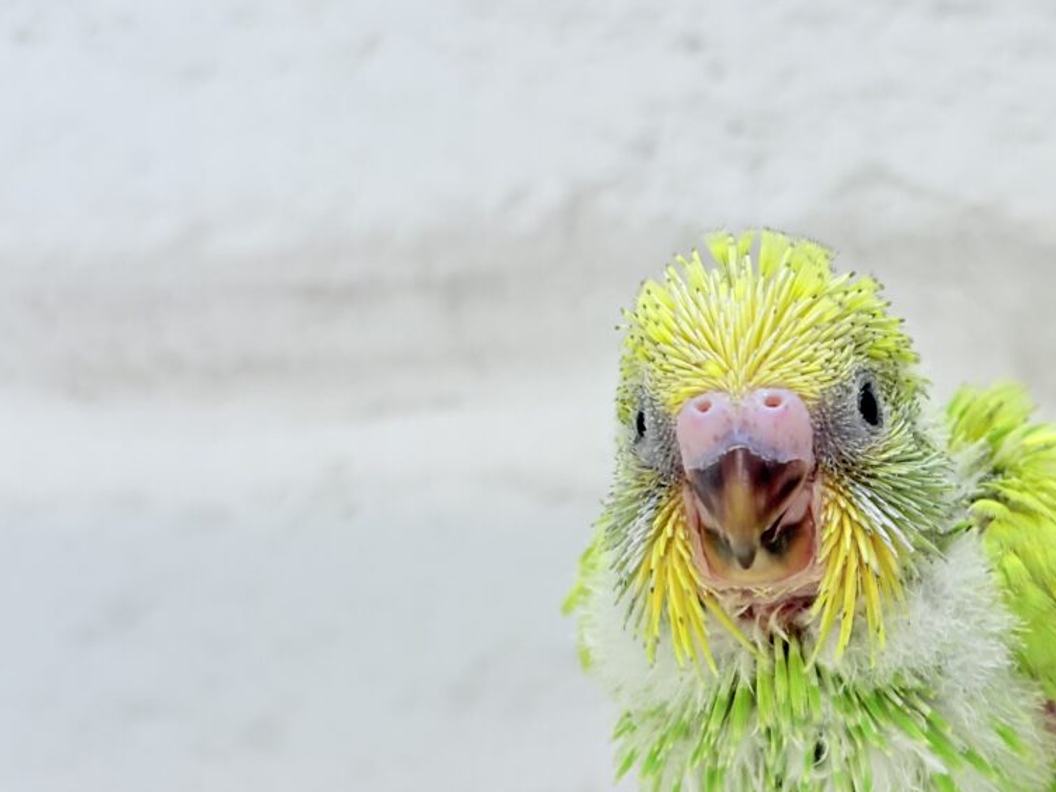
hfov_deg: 23.3
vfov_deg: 17.7
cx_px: 830
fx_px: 2532
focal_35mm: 83
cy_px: 577
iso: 80
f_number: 1.6
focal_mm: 5.96
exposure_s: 1/100
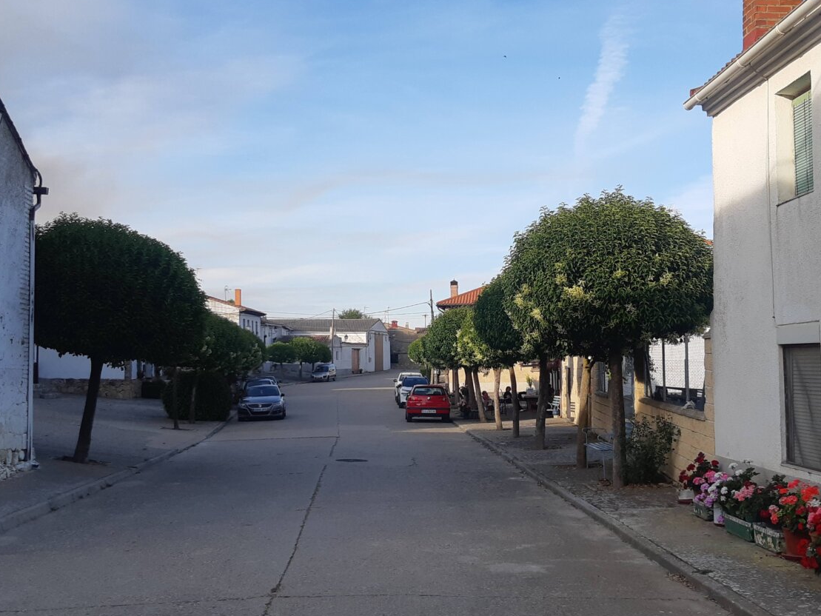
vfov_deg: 46.8
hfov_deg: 59.9
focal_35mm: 30
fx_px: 712
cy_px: 335
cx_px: 443
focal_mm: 3.93
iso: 40
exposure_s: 1/1133
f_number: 1.7
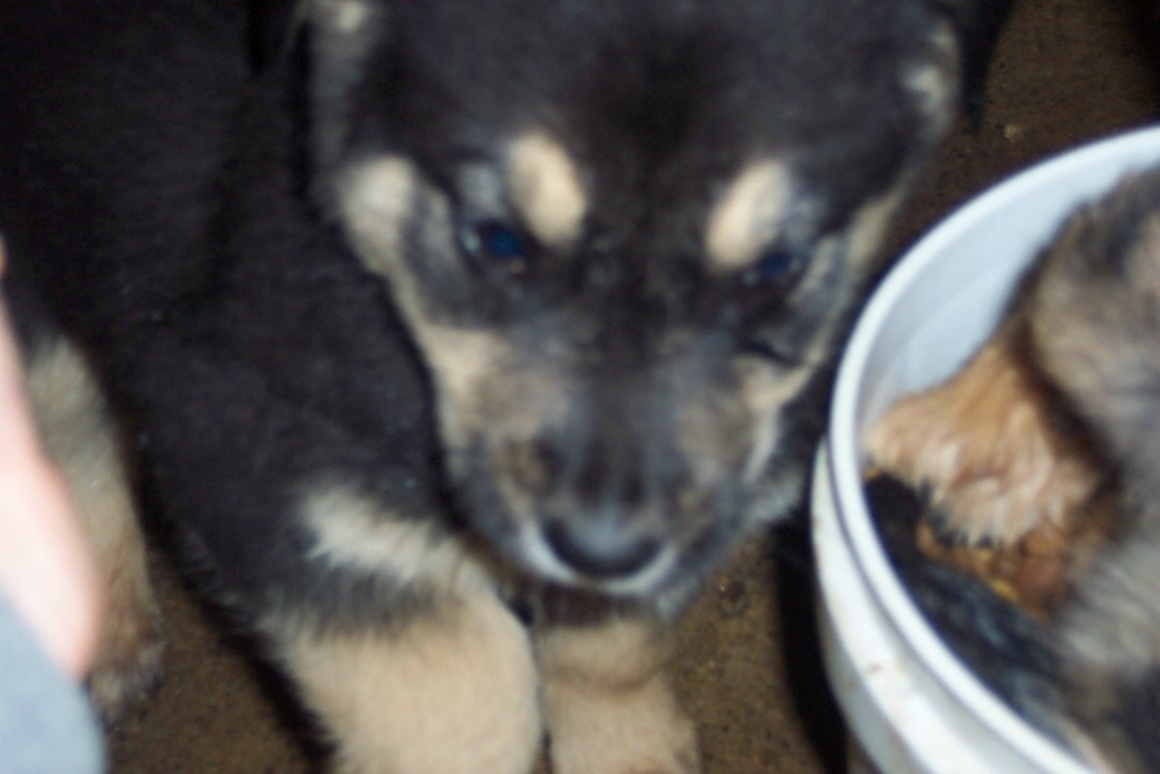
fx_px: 2449
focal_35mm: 76
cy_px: 387
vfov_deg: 17.9
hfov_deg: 26.7
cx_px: 580
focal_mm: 16
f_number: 4
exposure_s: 1/60
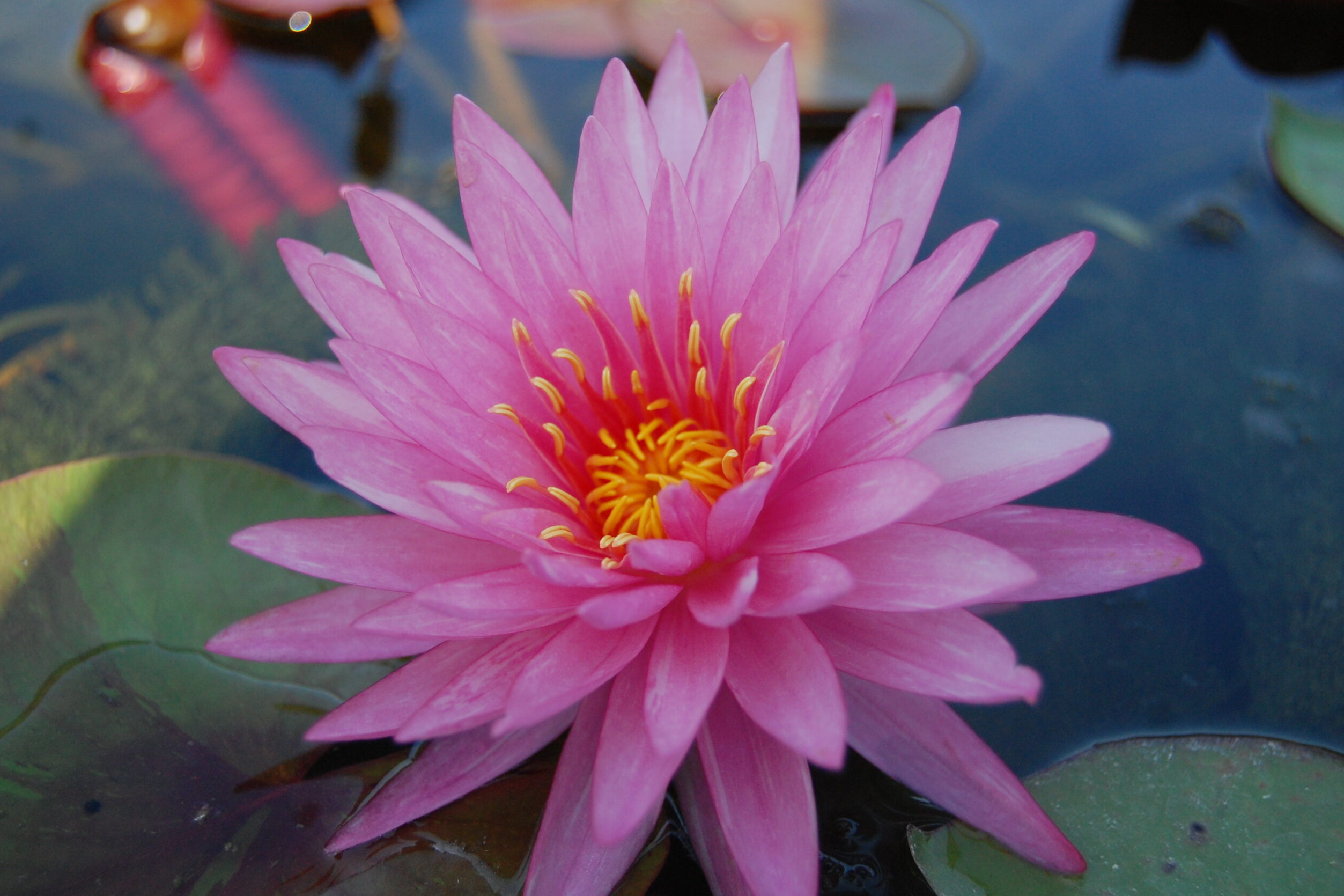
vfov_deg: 27.5
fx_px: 1829
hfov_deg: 40.3
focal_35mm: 49
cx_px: 673
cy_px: 453
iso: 800
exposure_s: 1/1600
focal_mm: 32
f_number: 4.5
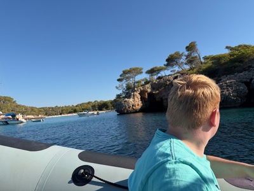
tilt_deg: +5.6
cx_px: 127
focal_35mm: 26
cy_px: 96
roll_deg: +5.9
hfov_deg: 67.3
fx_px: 191
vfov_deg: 53.1
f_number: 1.6
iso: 50
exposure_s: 1/2985
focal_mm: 5.96
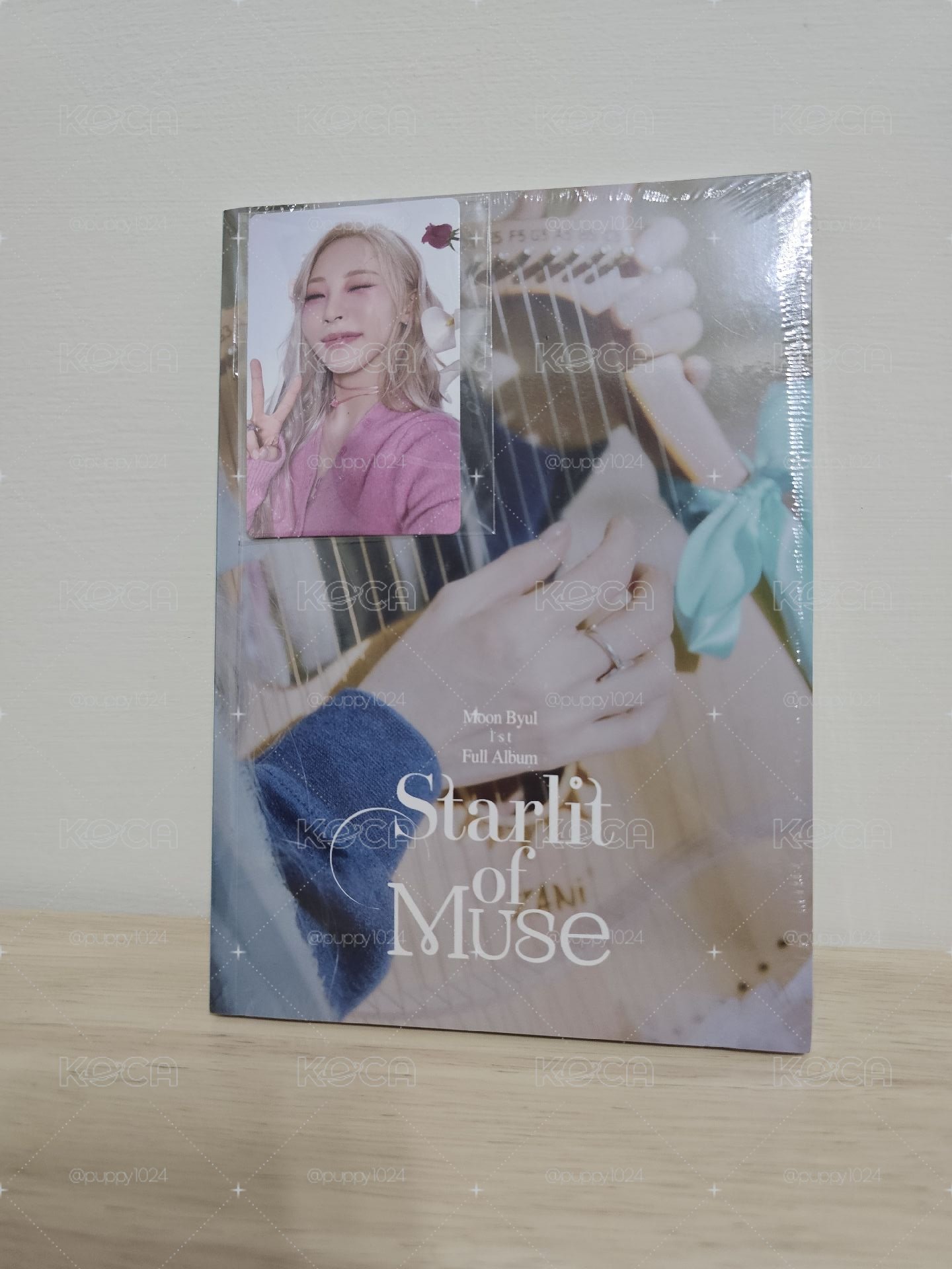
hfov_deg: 58.9
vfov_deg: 73.9
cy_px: 634
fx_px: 843
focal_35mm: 23
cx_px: 476
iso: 250
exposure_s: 1/120
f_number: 1.7
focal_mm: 6.3
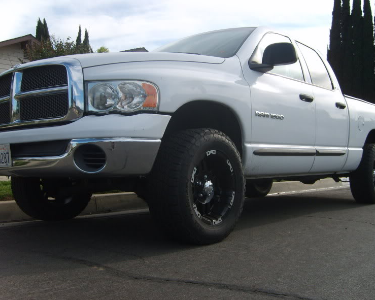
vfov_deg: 40.1
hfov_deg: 49.1
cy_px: 148
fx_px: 411
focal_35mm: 37
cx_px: 194
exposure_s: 1/750
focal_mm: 5.8
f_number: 2.8
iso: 50
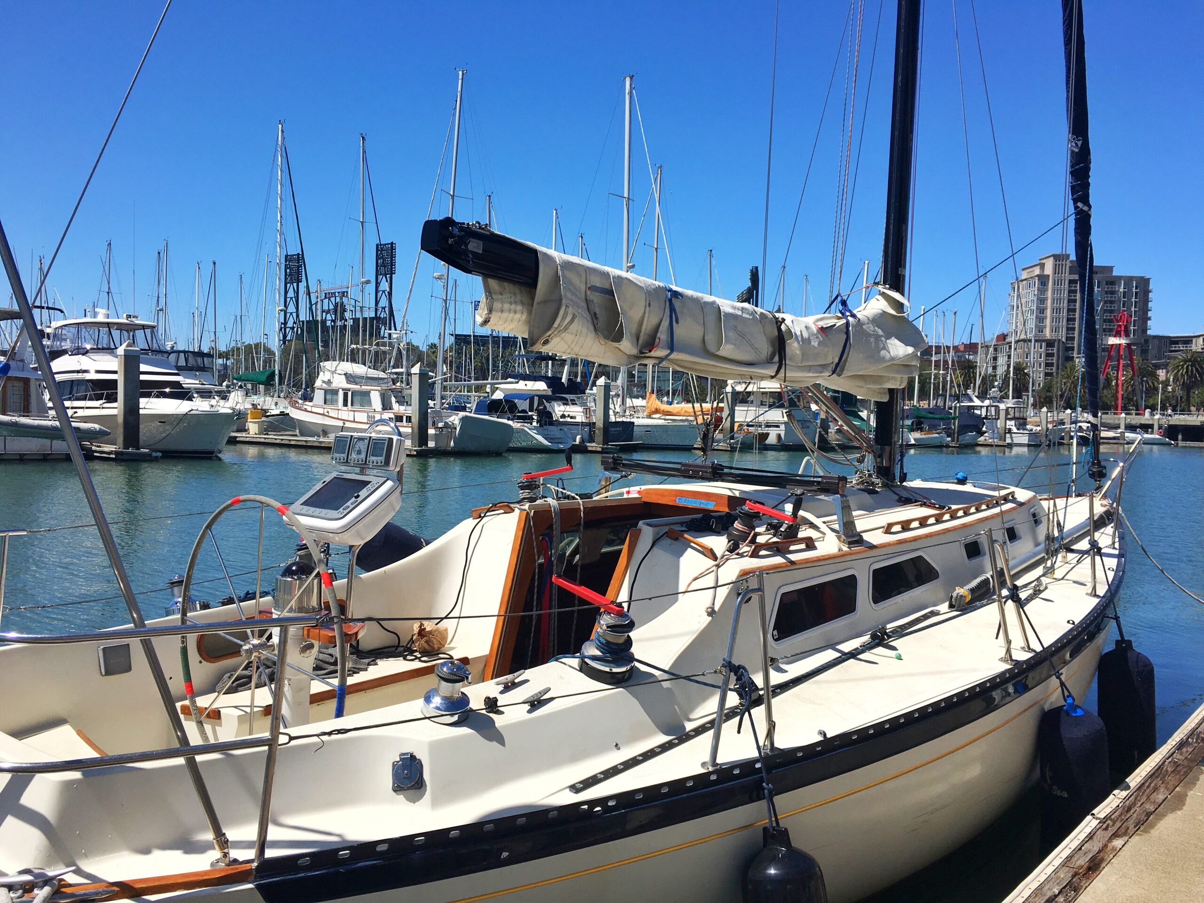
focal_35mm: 29
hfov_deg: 61.7
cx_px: 602
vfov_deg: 48.2
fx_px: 1009
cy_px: 452
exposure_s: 1/3497
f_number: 2.2
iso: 25
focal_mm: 4.15
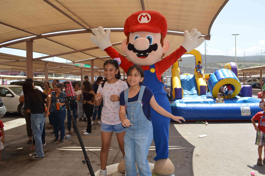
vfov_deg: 47.8
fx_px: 199
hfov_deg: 67.4
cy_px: 88
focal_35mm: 27
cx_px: 132
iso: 100
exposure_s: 1/200
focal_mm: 18
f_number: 7.1
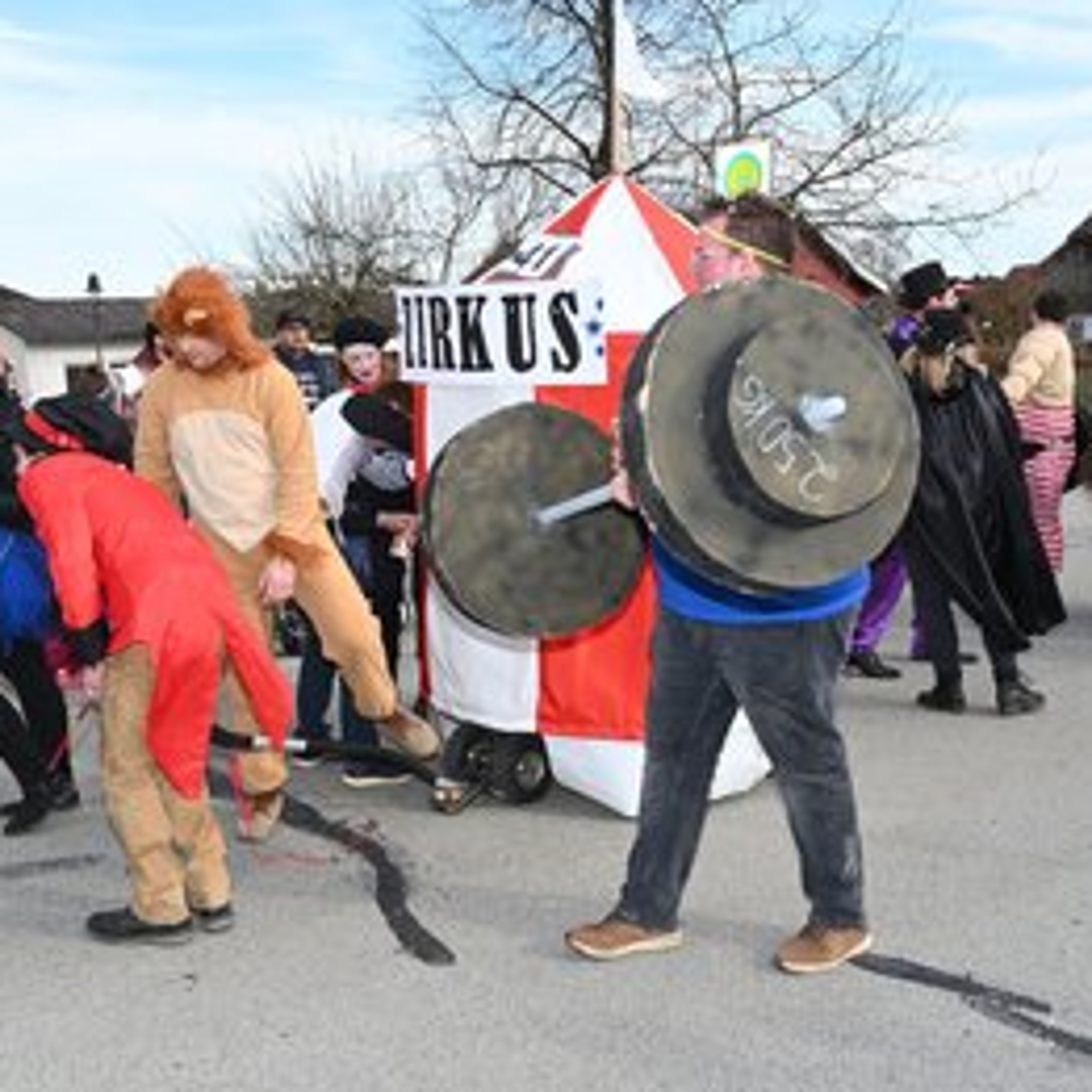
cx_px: 561
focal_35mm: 43
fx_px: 1535
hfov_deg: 39.2
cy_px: 540
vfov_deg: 39.2
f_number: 20
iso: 1000
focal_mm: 33
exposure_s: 1/200
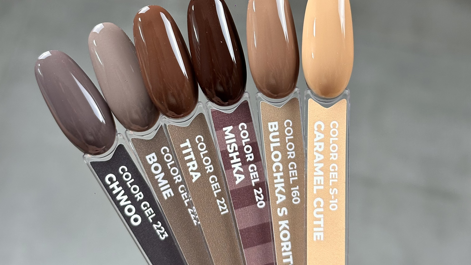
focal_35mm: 70
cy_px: 63
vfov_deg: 17.1
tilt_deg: -59.0
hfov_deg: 30.2
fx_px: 874
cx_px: 236
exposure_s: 1/60
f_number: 1.78
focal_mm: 6.86
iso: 200
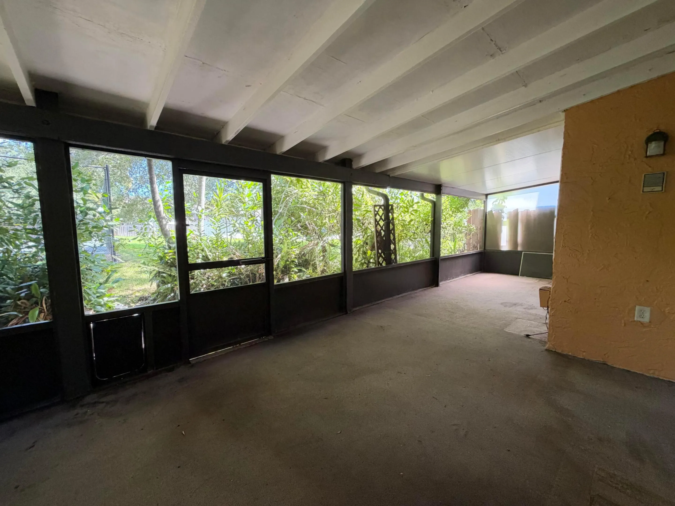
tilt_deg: -5.6
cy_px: 253
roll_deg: +0.4
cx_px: 338
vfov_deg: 85.7
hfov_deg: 102.1
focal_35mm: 14
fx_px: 273
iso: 320
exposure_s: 1/101
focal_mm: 2.22
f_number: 2.2
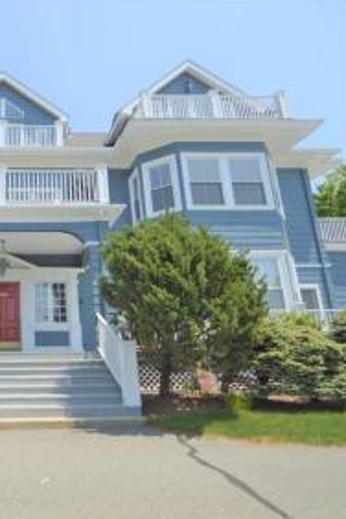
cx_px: 17
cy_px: 265
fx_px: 346
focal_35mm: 24
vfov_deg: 73.7
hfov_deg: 46.4
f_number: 3.5
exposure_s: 1/1250
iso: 100
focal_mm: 10
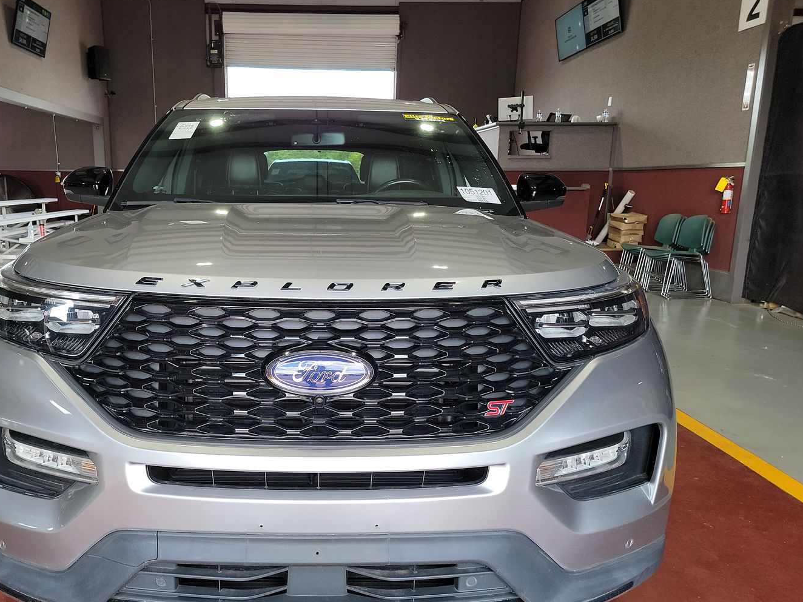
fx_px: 673
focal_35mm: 29
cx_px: 332
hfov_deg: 61.3
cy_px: 335
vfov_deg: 48.1
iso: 103
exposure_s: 1/59
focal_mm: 6.7
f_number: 1.8
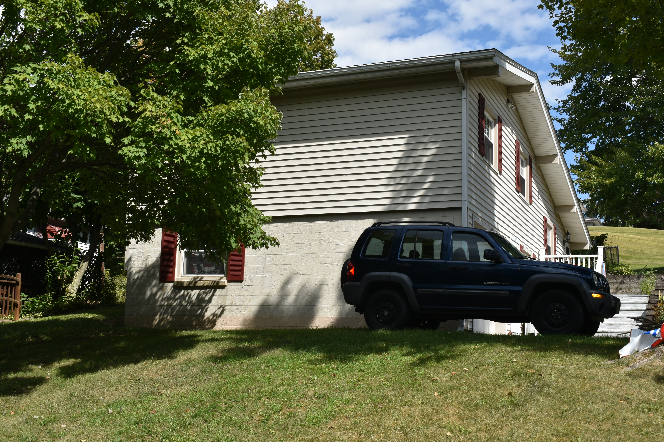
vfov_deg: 29.9
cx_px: 332
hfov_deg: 43.6
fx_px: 830
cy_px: 221
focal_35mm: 45
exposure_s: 1/200
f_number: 11
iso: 100
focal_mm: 30
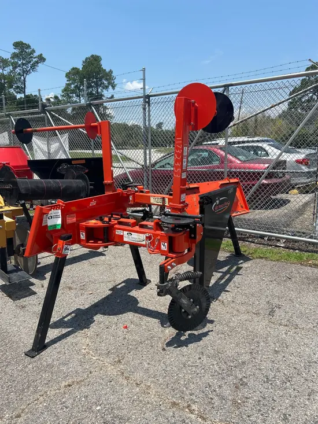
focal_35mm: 26
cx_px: 159
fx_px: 318
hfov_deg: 53.1
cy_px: 212
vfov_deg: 67.3
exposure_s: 1/3571
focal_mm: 5.7
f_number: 1.5
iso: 50
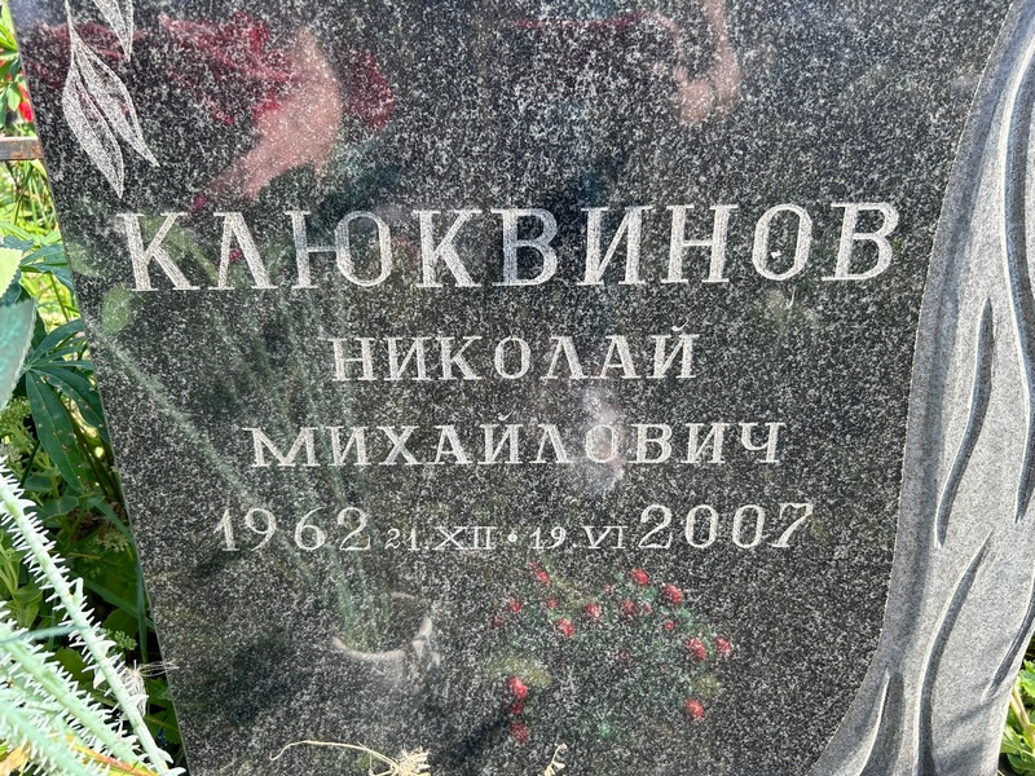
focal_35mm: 26
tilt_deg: -24.8
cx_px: 518
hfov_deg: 67.3
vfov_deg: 53.1
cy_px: 388
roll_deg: +2.6
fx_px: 777
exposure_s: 1/497
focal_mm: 5.7
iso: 50
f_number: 1.5
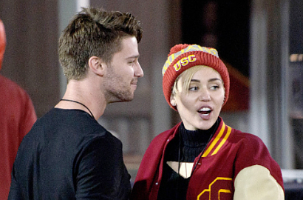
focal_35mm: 300
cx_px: 152
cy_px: 100
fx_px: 2515
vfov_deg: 4.5
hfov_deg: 6.9
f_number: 2.8
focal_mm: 200
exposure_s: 1/1000
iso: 2500
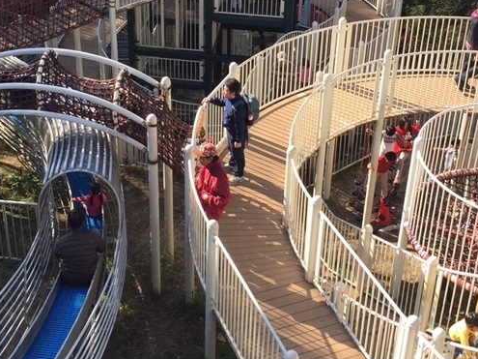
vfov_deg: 24.1
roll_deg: -3.2
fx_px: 828
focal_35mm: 60
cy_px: 89
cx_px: 219
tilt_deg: -30.0
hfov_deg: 32.2
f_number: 2.2
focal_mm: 4.15
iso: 32
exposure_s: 1/706
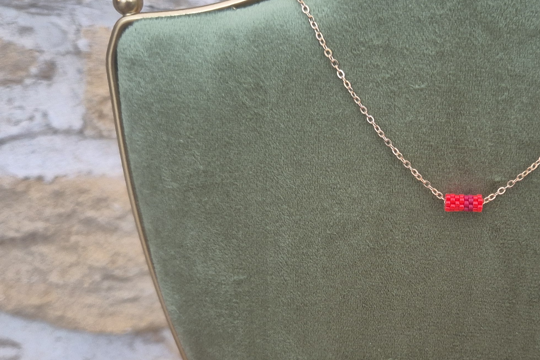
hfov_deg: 39.3
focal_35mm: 49
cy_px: 196
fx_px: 735
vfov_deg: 27.5
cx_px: 402
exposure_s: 1/100
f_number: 1.8
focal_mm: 5.4
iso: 320
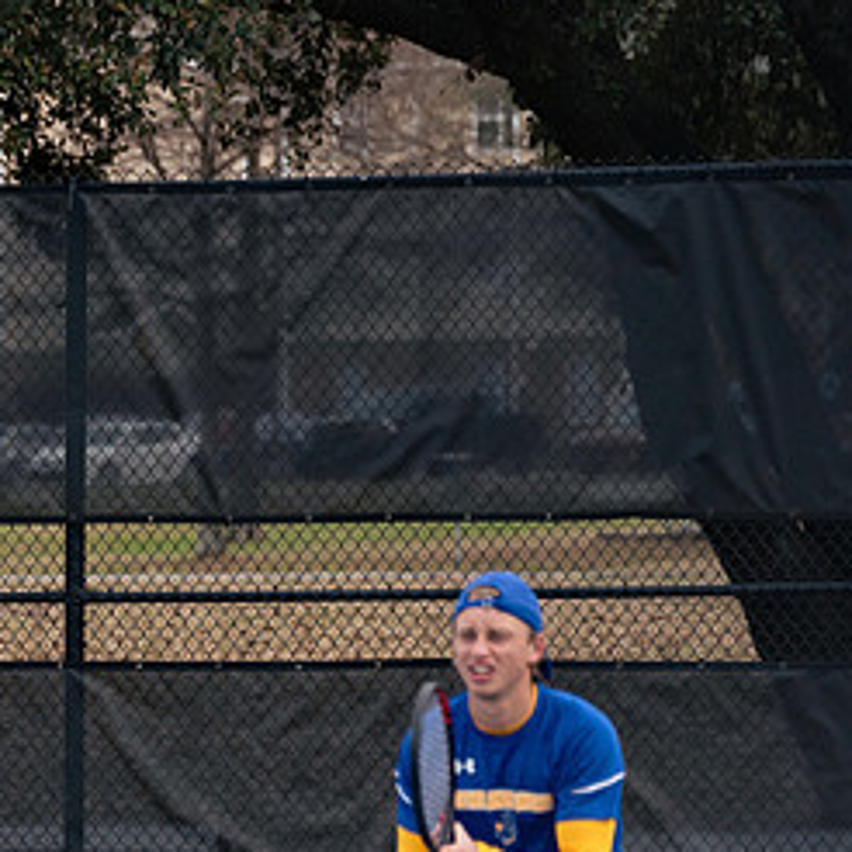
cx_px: -111
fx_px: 10359
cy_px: 629
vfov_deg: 4.7
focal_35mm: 372
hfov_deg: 4.7
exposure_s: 1/2000
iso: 640
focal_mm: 180
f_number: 5.6
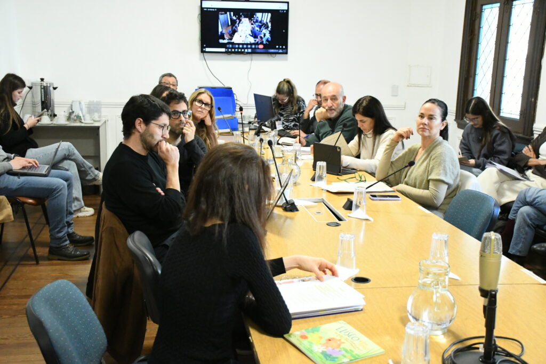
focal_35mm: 45
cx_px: 273
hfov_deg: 43.6
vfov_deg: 29.9
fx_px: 683
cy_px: 182
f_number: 4.5
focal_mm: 30
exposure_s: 1/200
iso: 10000
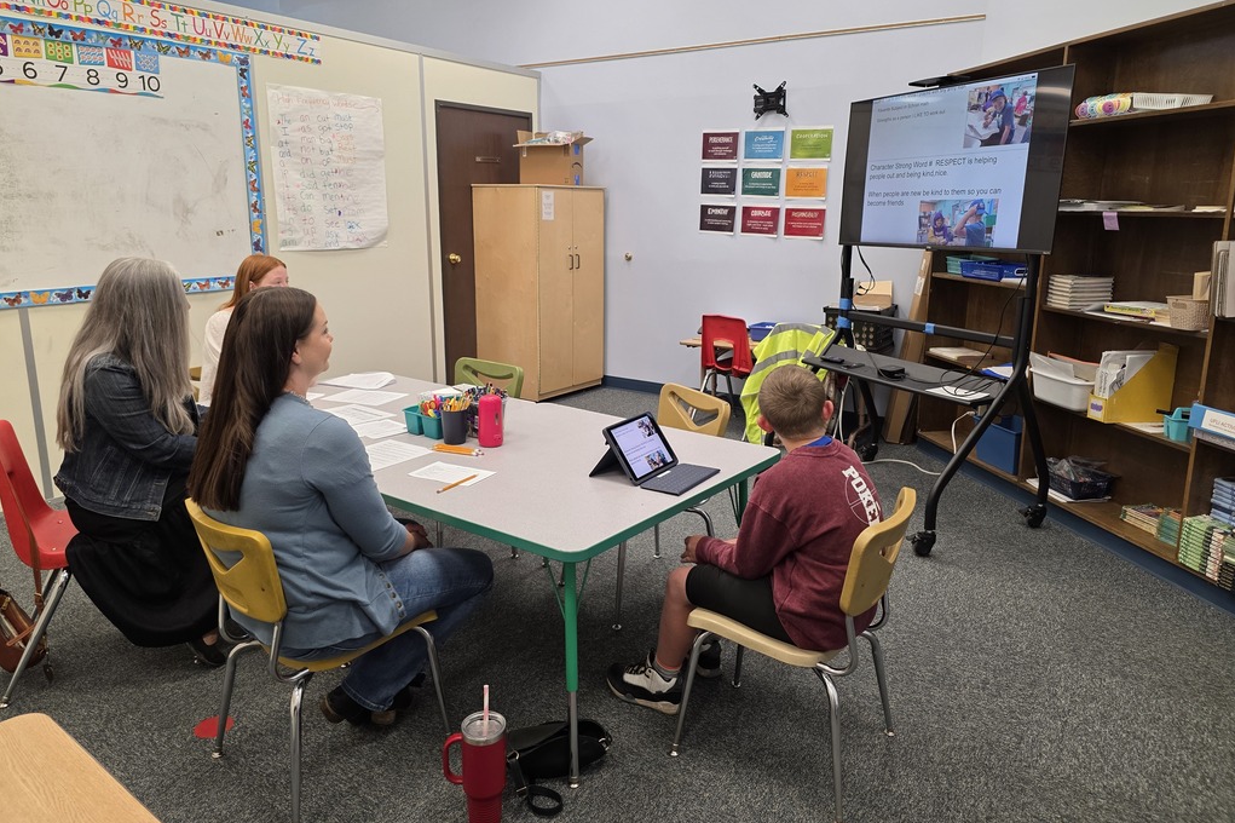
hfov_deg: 73.8
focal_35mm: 24
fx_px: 823
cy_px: 367
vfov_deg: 53.0
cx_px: 618
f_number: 1.7
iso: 160
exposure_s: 1/120
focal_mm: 6.3
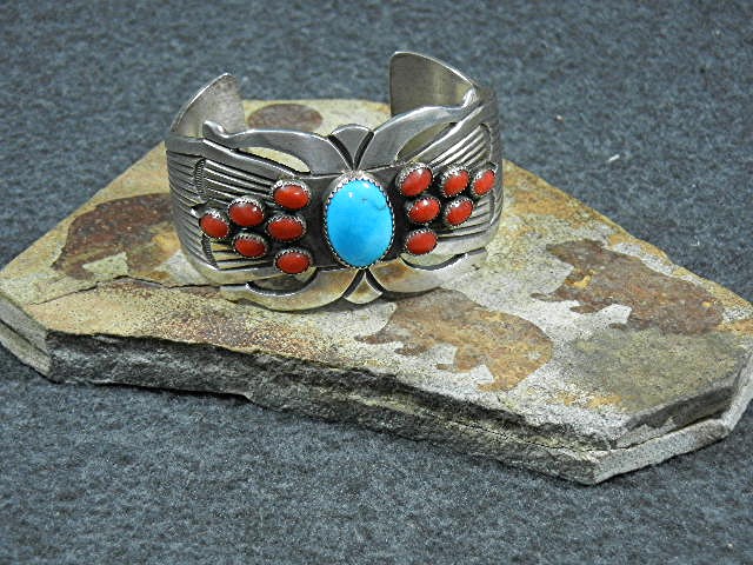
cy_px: 282
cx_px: 376
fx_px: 1936
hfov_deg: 22.0
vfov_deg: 16.6
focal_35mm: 89
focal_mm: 16
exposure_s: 1/30
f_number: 4.4
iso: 620
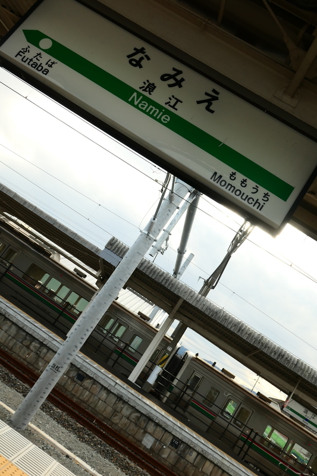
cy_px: 238
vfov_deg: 58.7
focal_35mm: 32
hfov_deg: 41.1
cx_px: 158
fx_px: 423
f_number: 4.6
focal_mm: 11.7
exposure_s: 1/320
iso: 200
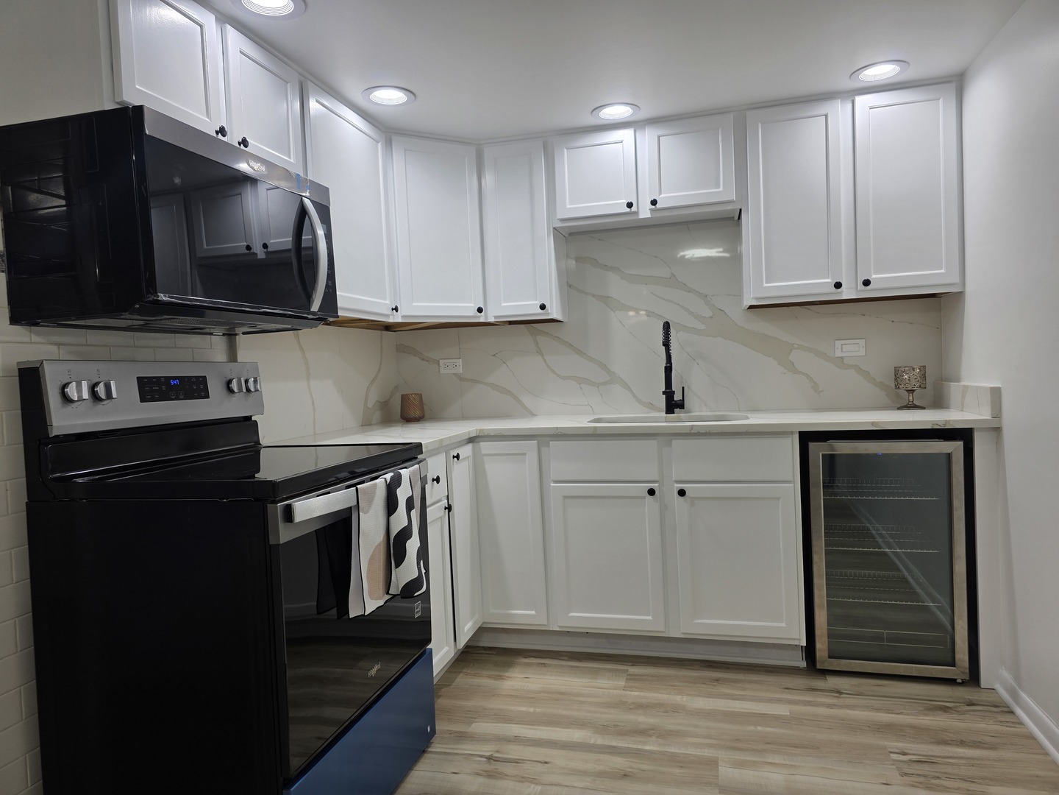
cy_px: 398
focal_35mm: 23
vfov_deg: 58.9
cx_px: 530
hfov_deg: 73.9
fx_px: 704
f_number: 1.7
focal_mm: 6.3
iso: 80
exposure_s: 1/120
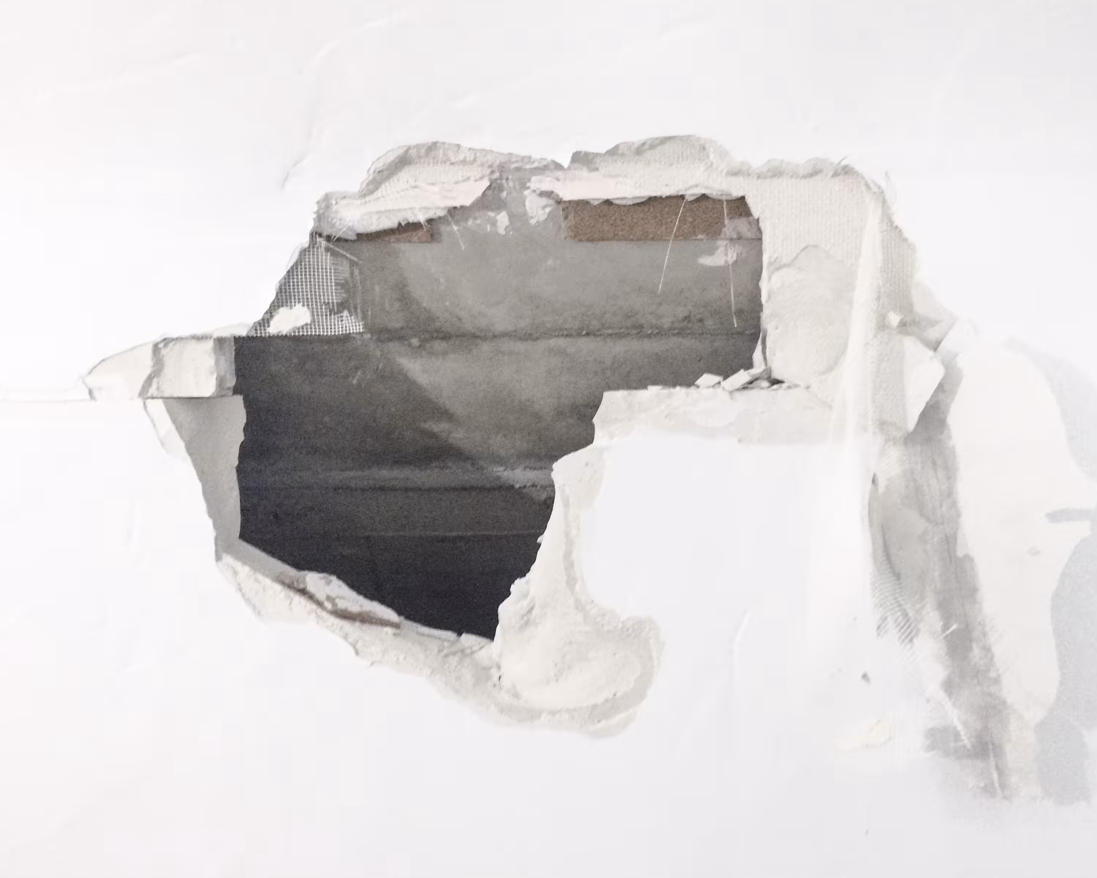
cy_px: 432
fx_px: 1006
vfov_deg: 47.1
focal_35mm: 31
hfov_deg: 57.2
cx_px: 563
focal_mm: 4.15
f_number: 2.2
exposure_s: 1/20
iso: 250
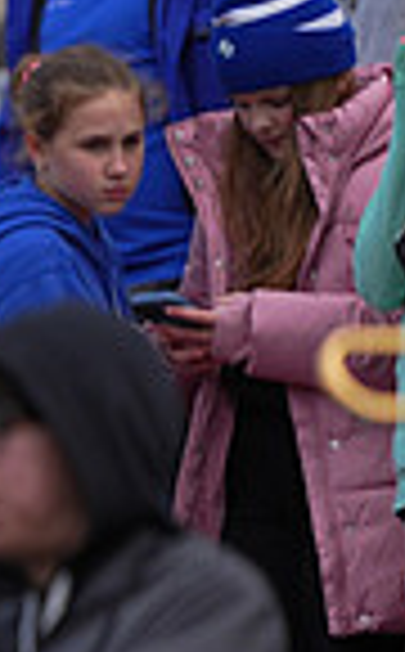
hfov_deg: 1.1
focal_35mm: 1226
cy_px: 357
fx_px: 21760
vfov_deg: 1.7
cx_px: -886
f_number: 2.8
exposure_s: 1/2500
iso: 250
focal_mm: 300
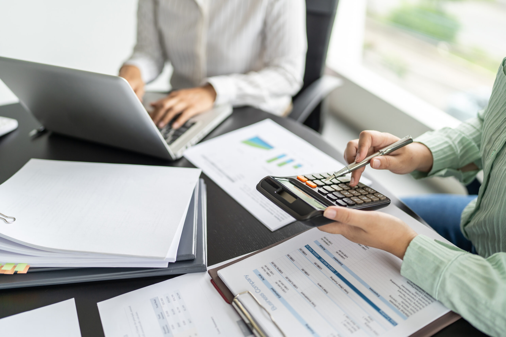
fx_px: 492
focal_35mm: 35
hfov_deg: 54.4
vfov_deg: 37.9
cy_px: 168
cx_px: 253
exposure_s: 1/1000
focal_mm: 35
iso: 200
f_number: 1.4
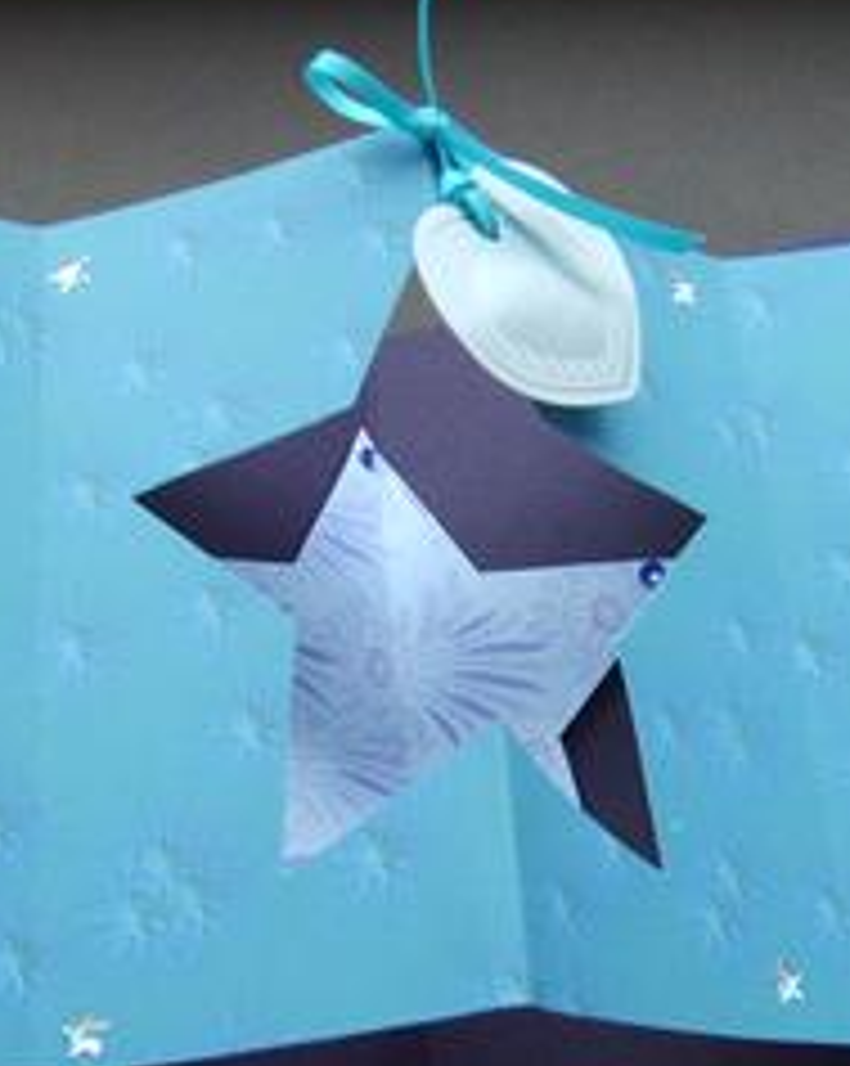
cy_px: 621
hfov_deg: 23.4
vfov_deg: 29.1
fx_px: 2048
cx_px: 423
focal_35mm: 65
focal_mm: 5.8
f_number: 2.8
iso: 120
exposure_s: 1/30
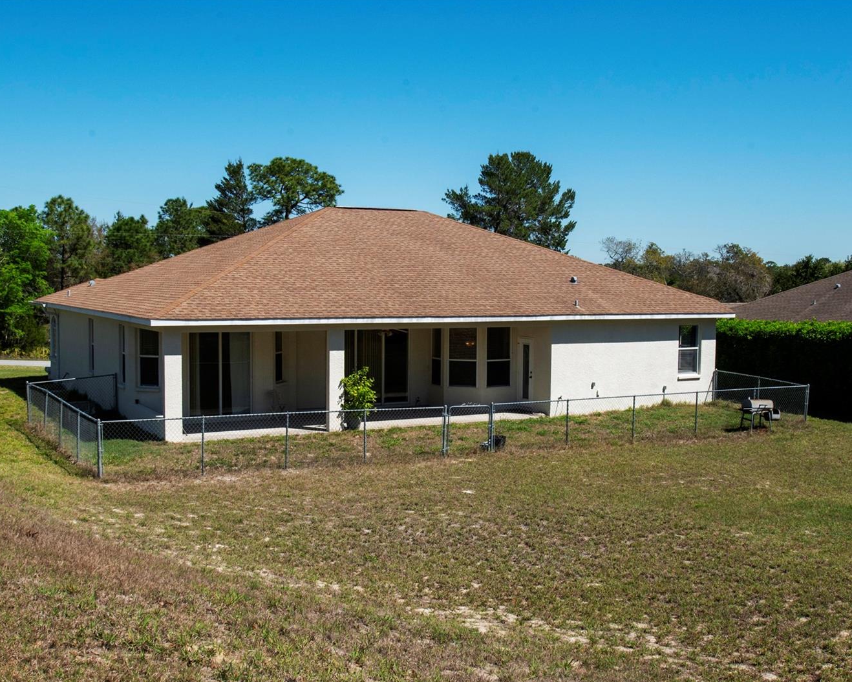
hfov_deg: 44.8
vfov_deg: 36.5
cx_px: 439
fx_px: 1034
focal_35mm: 41
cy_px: 342
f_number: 20
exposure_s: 1/400
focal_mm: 24
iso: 500
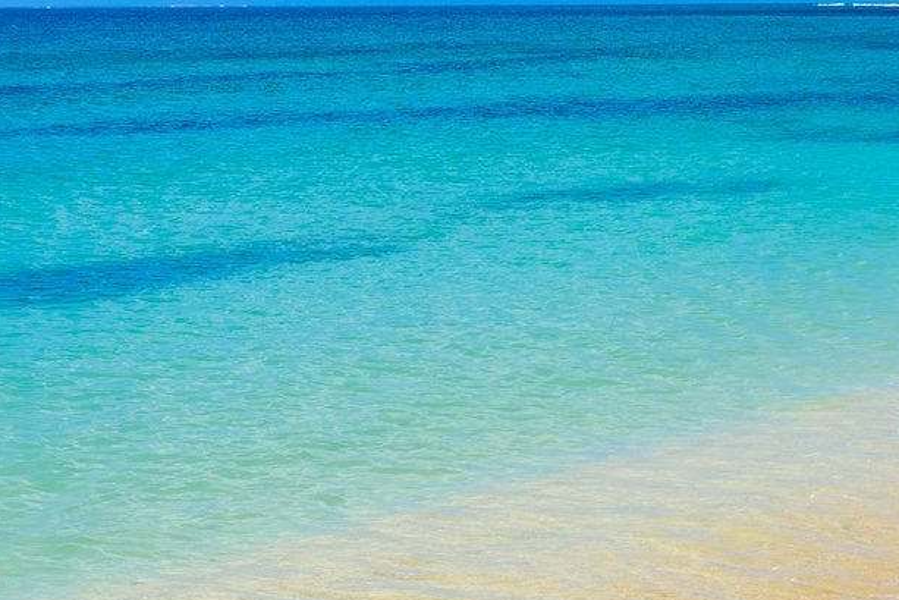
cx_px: 934
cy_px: 107
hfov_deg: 20.8
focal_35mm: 94
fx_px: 2348
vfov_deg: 14.5
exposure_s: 1/1250
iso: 160
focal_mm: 24
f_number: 6.3
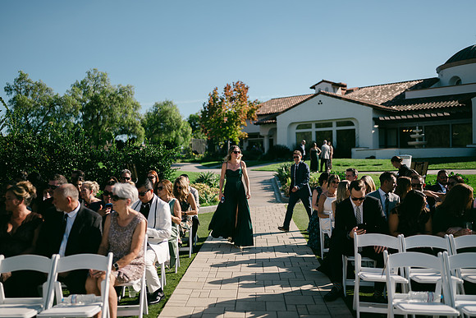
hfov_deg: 54.4
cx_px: 238
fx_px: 463
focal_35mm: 35
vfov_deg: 37.9
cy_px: 159
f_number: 1.2
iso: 64
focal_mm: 35
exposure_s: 1/10000
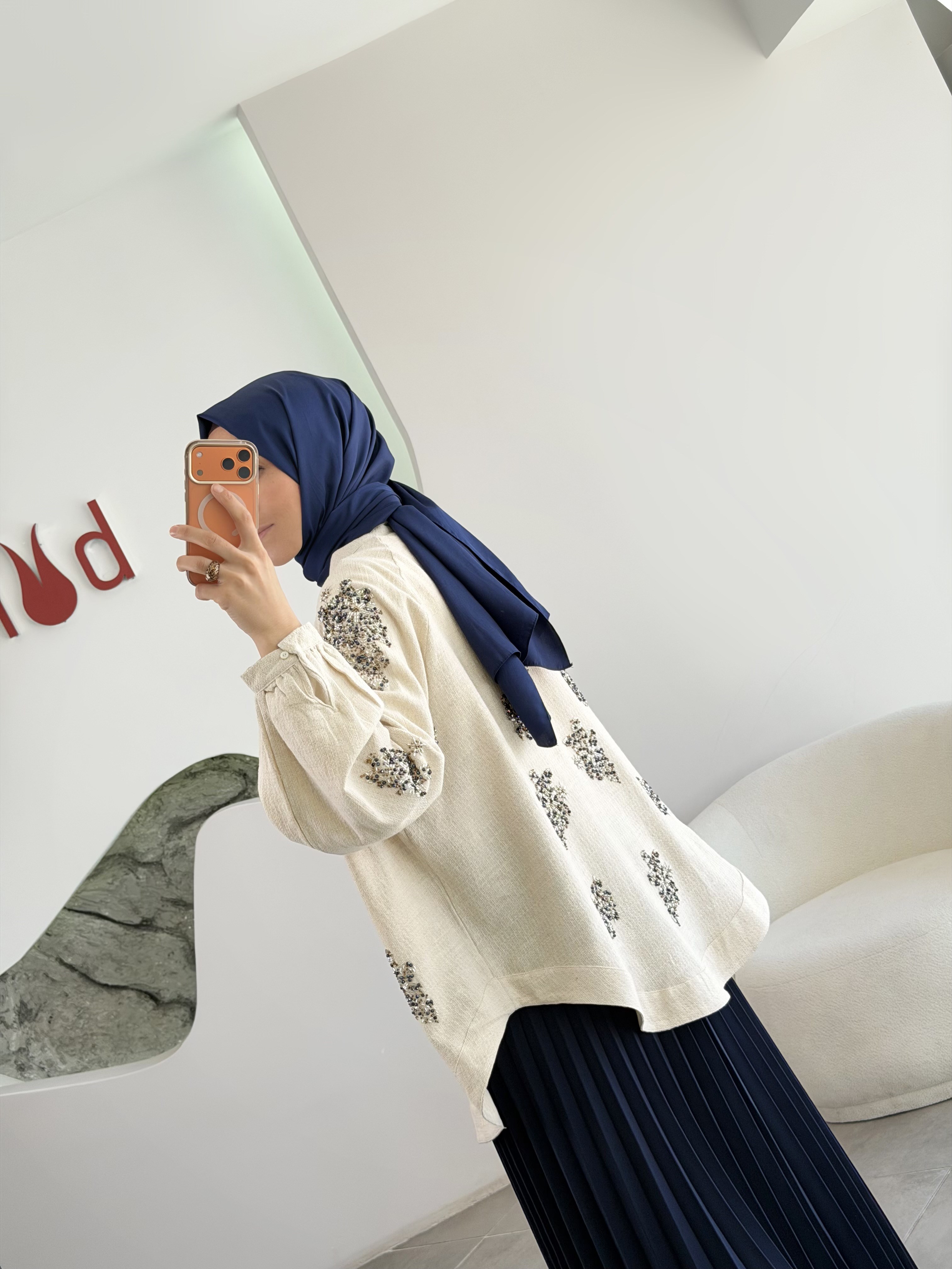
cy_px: 634
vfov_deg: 39.7
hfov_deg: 30.3
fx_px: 1760
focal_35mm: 48
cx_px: 476
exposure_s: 1/348
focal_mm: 6.76
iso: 64
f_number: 1.78
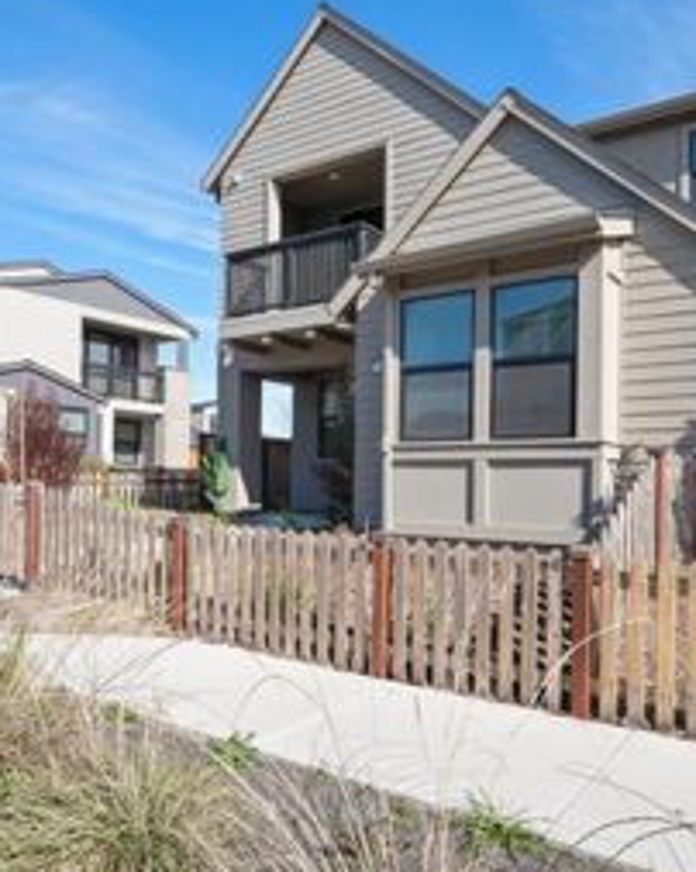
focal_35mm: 26
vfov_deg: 65.9
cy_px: 477
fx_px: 670
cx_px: 462
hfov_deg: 53.8
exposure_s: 1/40
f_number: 11
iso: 50
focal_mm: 14
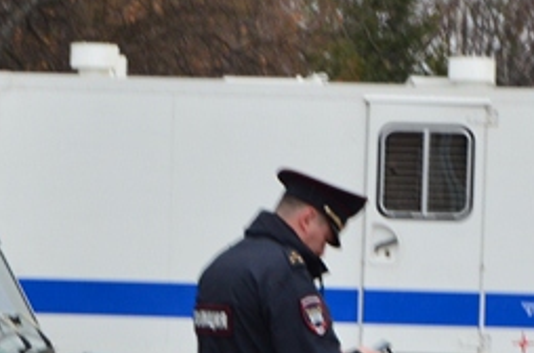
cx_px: 267
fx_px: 4025
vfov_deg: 5.0
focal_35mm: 272
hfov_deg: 7.6
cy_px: 475
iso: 400
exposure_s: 1/125
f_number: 9
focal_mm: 45
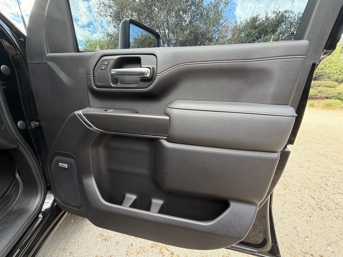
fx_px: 139
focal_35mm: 14
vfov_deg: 85.7
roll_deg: -3.3
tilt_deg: -17.3
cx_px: 172
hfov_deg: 102.1
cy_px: 128
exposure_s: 1/121
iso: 125
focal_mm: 2.22
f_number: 2.2
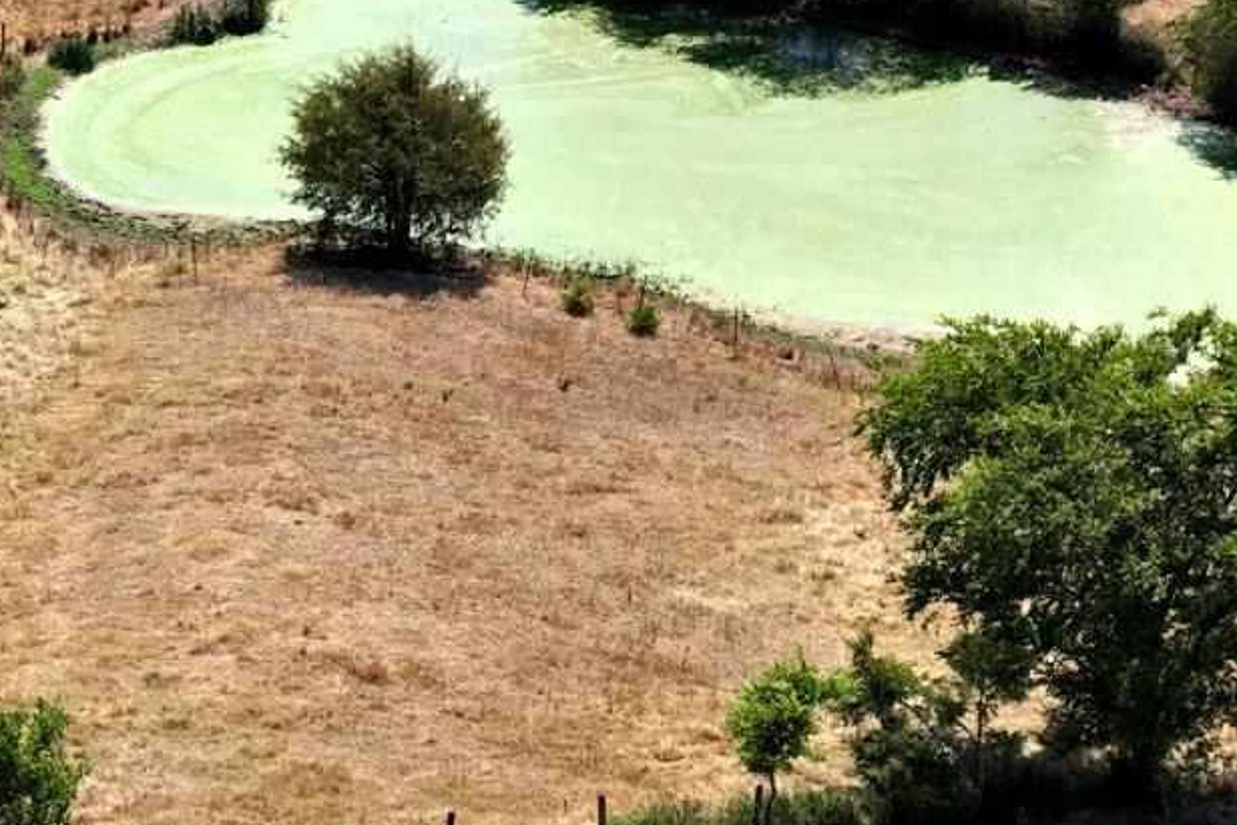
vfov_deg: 12.8
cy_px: 176
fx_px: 3677
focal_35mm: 107
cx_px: 148
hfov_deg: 18.8
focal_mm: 12.29
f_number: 2.8
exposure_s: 1/160
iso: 130
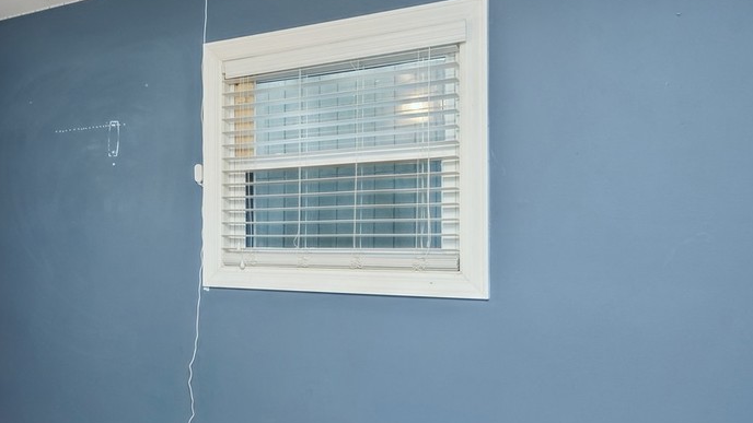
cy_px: 207
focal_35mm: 37
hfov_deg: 49.6
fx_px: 739
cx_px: 114
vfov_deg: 32.0
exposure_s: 1/13
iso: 200
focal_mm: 15
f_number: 8
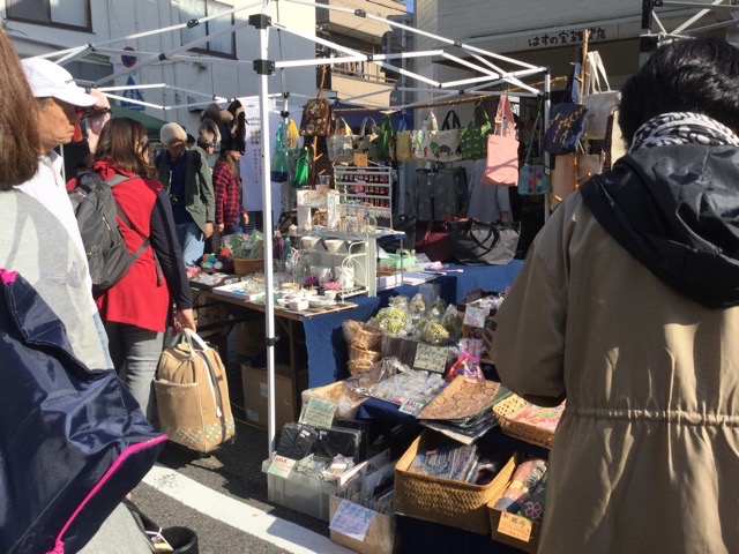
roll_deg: -0.5
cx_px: 370
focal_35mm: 31
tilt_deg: -9.2
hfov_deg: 58.4
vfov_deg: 45.4
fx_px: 662
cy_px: 277
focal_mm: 3.3
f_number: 2.4
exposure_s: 1/1148
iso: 25
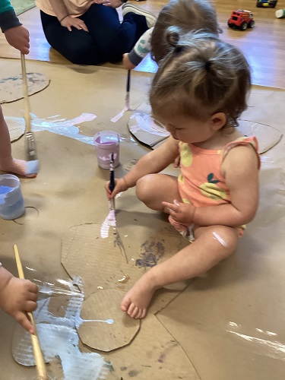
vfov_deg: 58.4
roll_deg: -1.4
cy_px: 190
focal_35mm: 31
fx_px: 340
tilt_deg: -42.2
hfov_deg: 45.4
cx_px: 142
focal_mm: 3.3
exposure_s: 1/50
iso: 200
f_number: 2.4
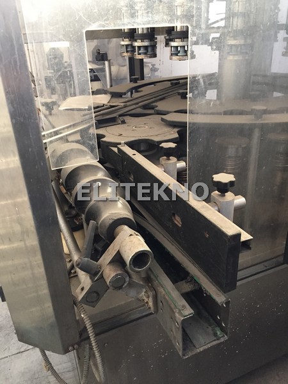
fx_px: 322
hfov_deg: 48.2
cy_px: 192
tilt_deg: -25.9
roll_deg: +2.9
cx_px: 144
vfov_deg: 61.7
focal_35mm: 29
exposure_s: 1/33
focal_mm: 4.15
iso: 320
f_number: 2.2
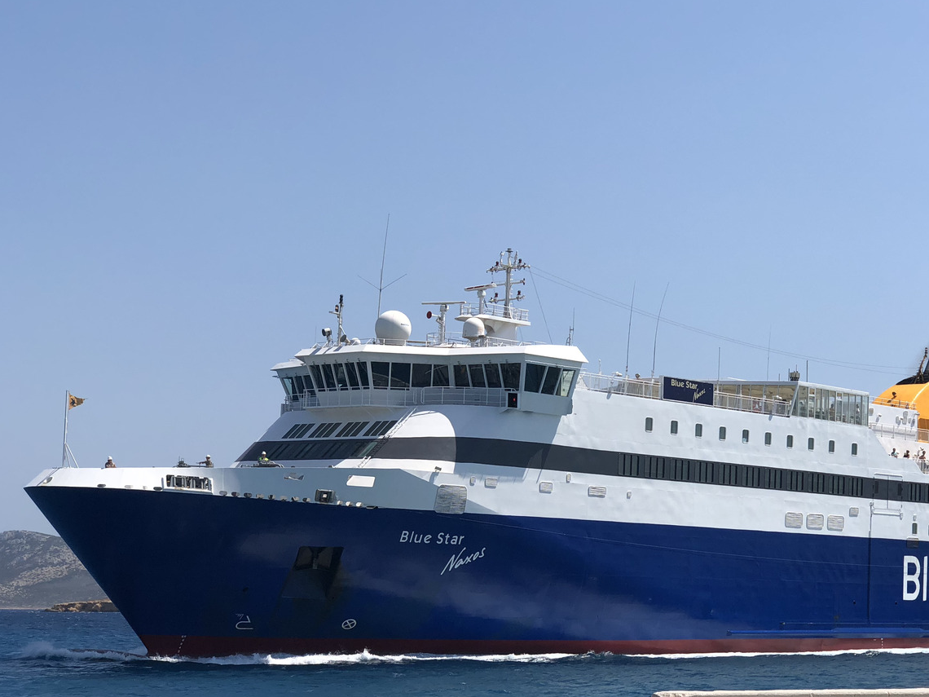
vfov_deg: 20.1
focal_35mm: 73
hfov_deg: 26.5
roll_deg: +0.2
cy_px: 459
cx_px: 641
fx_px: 1959
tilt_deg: +4.3
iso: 16
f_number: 2.4
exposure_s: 1/1656
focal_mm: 6
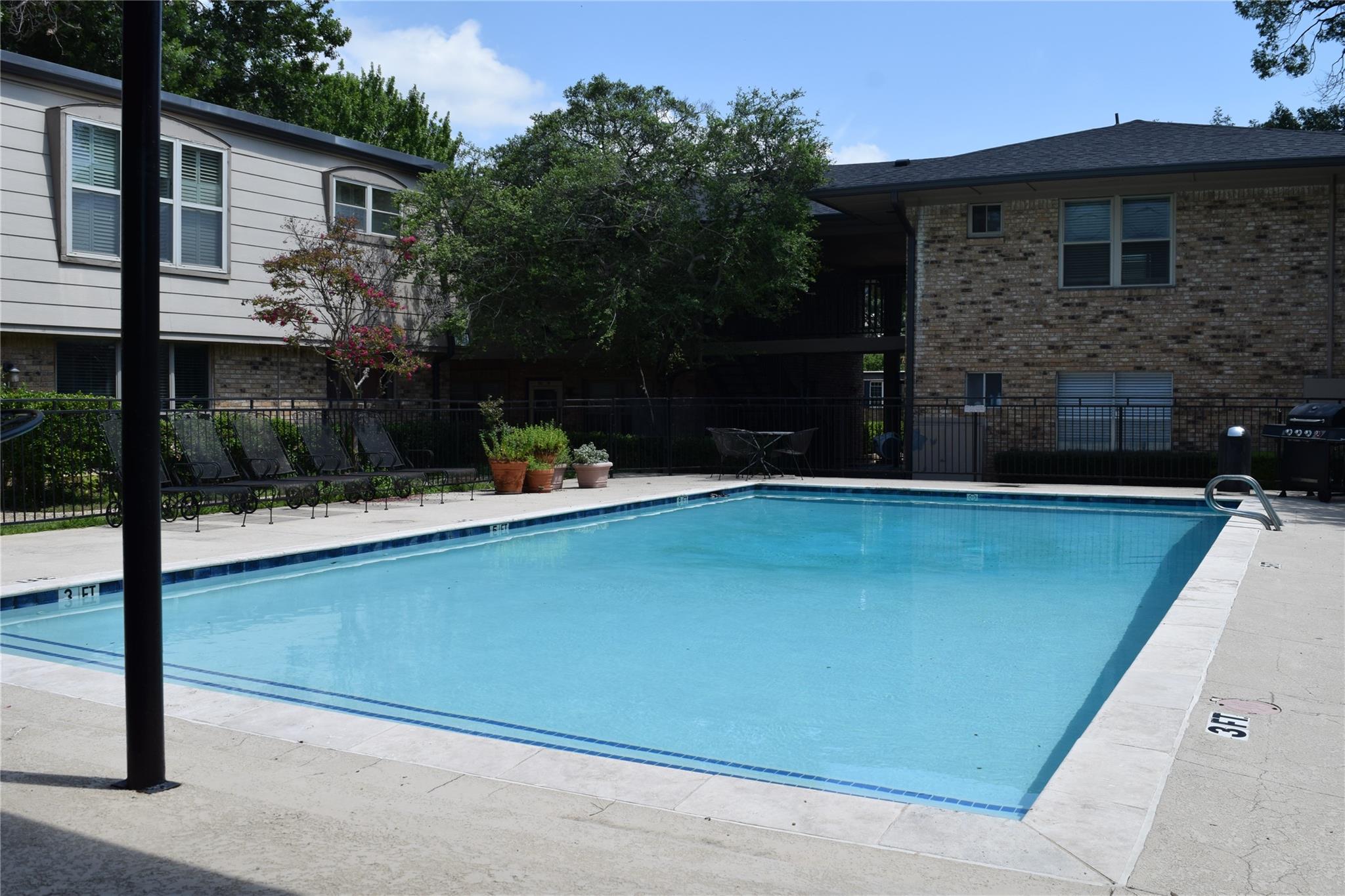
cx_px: 672
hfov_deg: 57.2
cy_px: 448
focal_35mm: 33
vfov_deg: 40.0
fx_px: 1233
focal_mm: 22
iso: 200
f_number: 10
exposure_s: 1/400
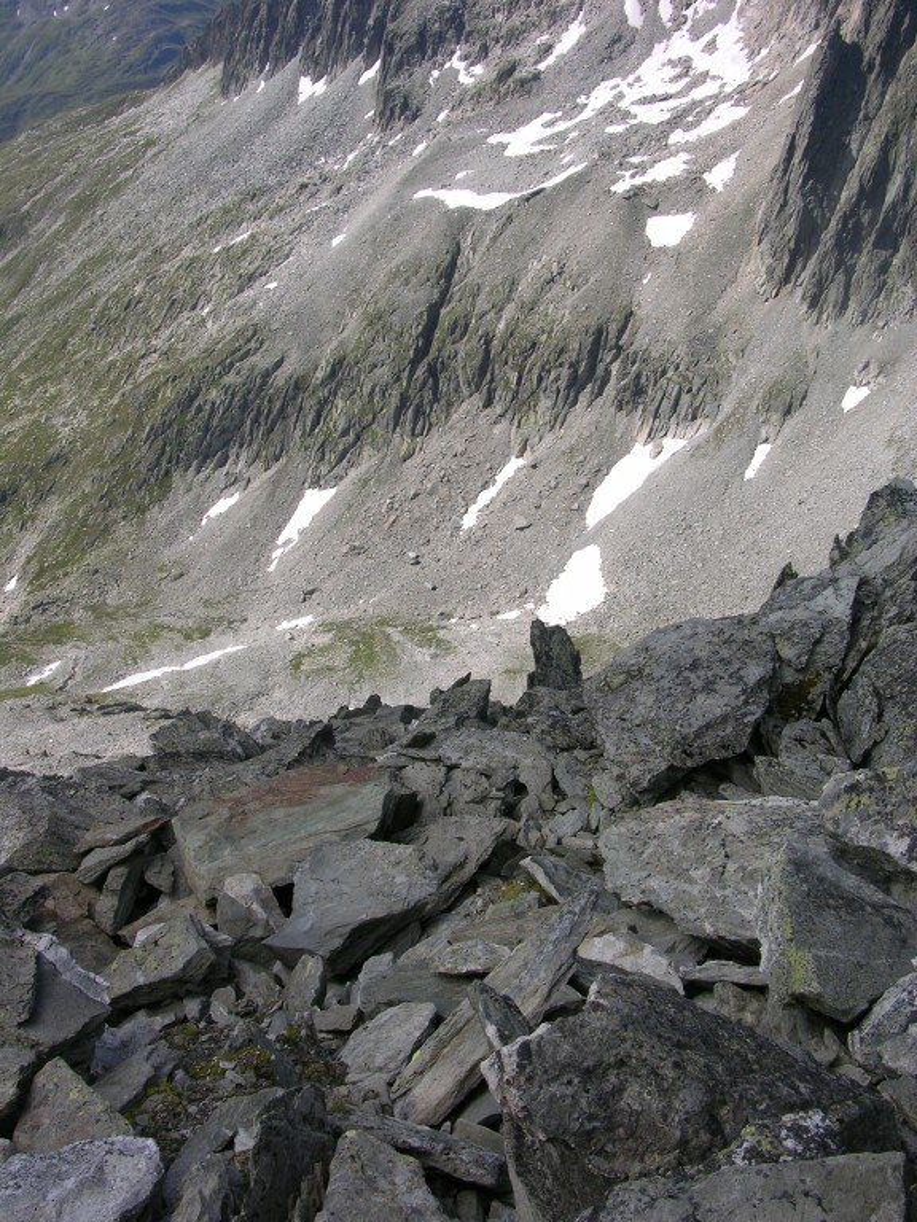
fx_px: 1236
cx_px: 458
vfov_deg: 52.6
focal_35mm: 35
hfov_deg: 40.7
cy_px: 611
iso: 50
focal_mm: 8.9
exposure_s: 1/236
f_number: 6.3
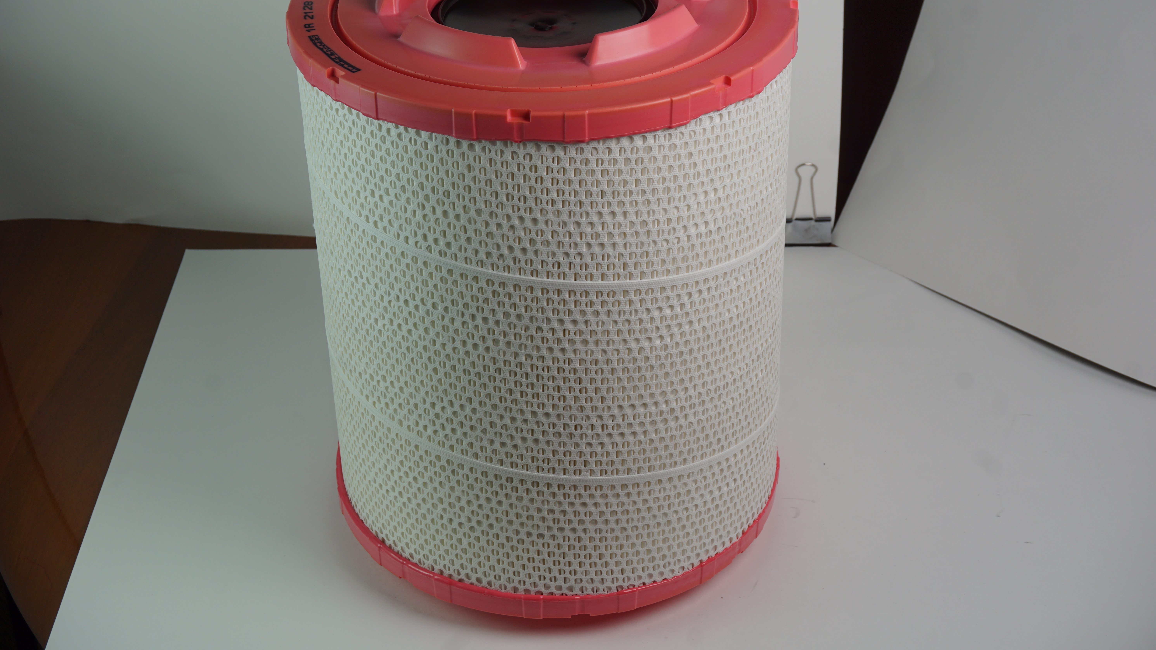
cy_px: 261
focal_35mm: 56
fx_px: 1702
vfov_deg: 21.6
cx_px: 577
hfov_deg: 37.5
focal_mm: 35
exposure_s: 1/15
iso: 100
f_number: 8
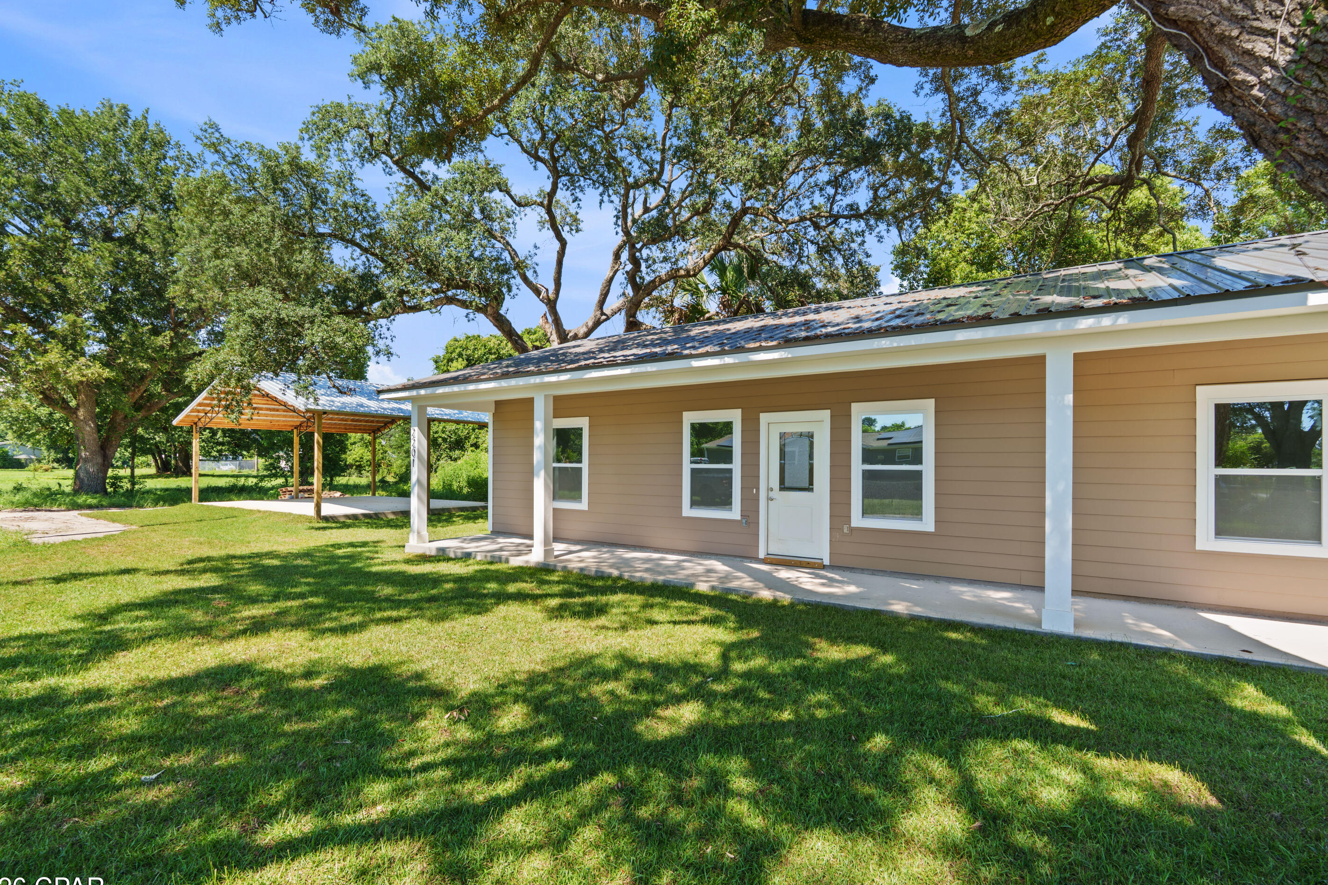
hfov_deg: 93.3
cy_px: 460
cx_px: 651
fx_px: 627
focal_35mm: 17
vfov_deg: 70.4
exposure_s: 1/25
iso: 125
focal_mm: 16
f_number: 8
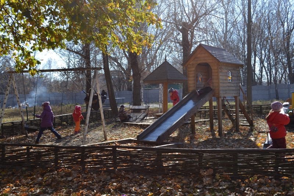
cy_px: 98
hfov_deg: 49.6
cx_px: 147
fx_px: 318
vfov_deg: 34.2
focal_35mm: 39
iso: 100
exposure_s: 1/160
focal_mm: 26
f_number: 6.3
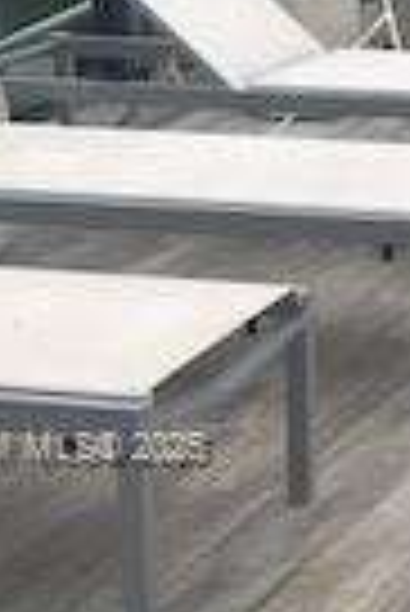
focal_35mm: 137
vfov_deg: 14.9
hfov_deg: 9.5
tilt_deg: -18.4
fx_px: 2334
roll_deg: -1.1
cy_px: 450
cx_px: 770
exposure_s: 1/2037
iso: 20
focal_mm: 3.99
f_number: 1.8
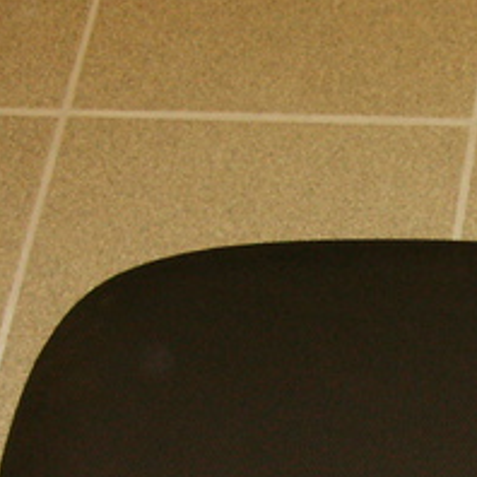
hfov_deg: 12.7
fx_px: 1949
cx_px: 860
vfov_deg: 13.4
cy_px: 641
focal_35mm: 125
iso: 200
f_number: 3
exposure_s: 1/45
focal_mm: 7.18
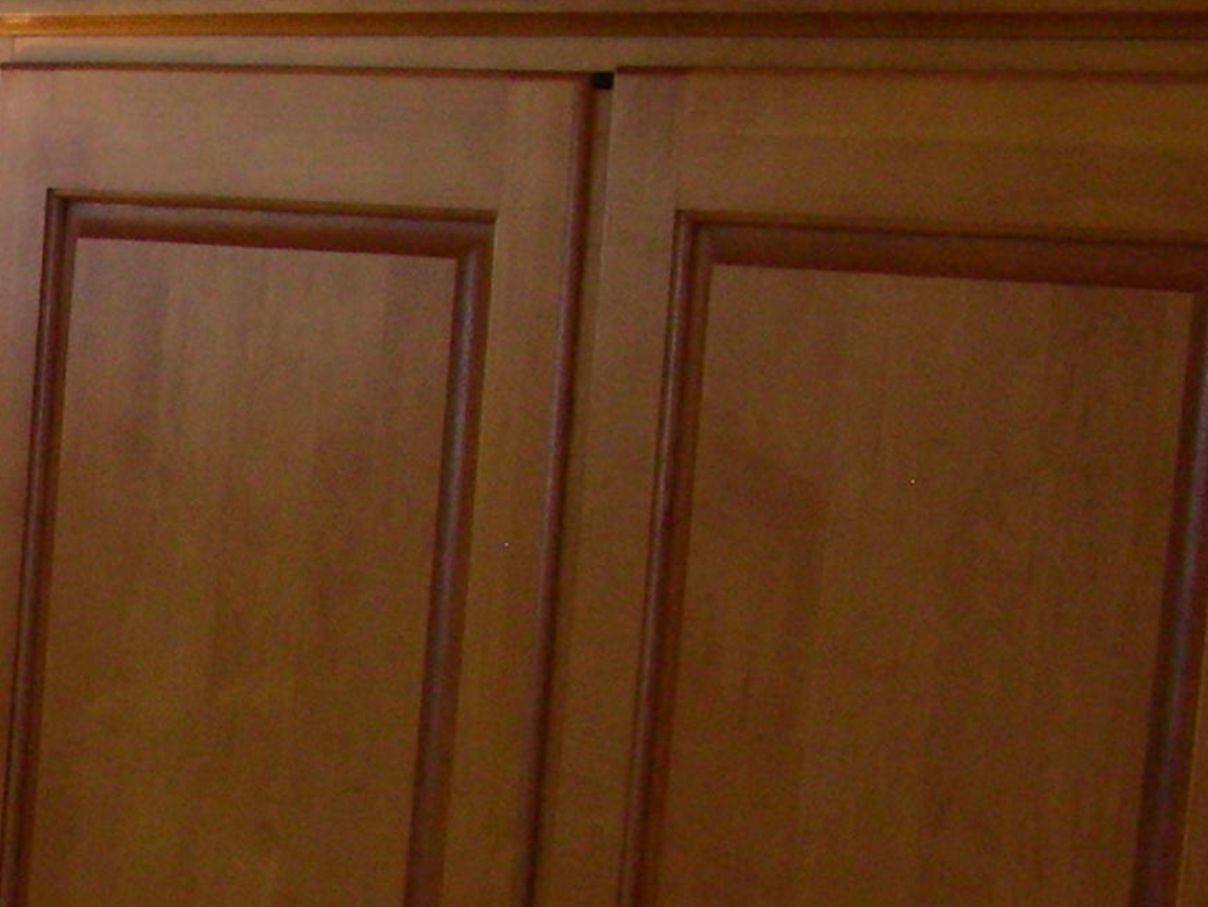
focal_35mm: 130
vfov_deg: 11.3
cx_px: -698
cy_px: 969
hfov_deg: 14.0
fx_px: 4537
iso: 164
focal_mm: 6.3
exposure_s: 1/30
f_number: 3.5
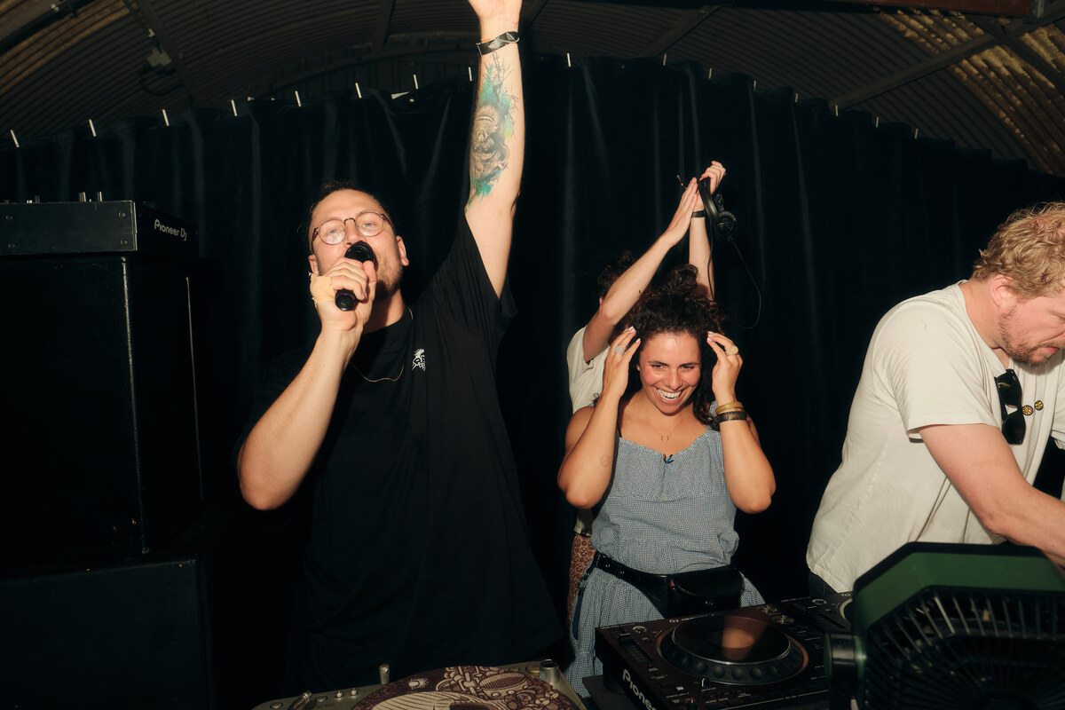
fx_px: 710
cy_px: 355
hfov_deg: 73.7
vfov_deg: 53.1
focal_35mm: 24
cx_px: 532
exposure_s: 1/125
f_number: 5
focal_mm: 16
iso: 640
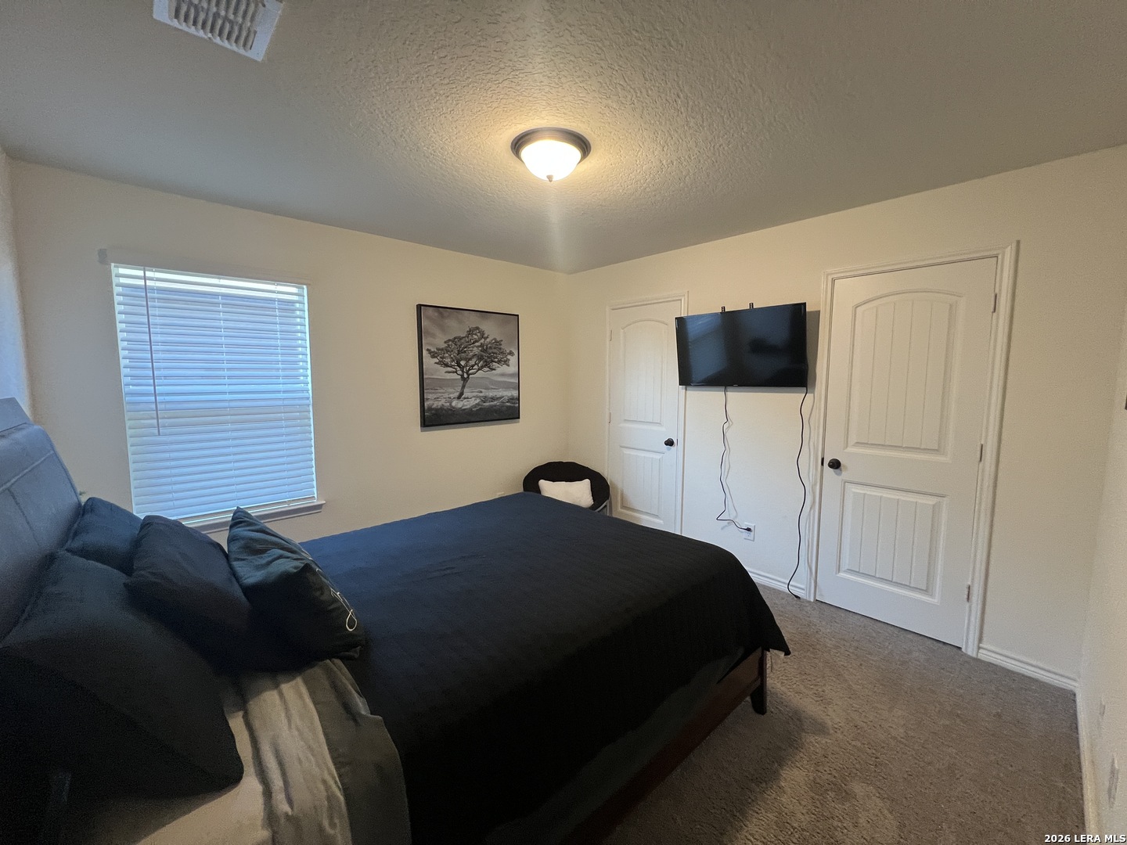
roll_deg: +0.7
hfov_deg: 106.2
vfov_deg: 89.9
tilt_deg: -6.0
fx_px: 423
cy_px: 422
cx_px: 564
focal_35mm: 13
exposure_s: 1/60
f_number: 1.8
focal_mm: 1.57
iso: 320
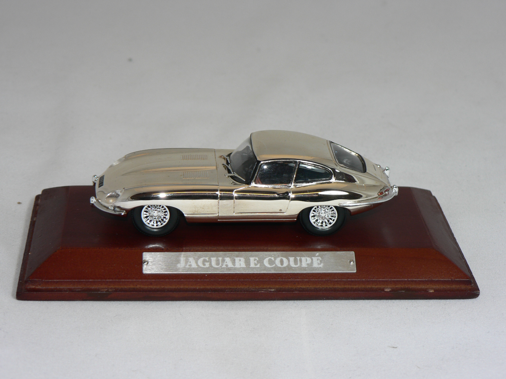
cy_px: 190
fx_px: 1359
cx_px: 253
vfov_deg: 15.9
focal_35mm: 93
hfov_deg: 21.1
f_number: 3.2
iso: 80
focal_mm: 15.5
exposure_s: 1/60
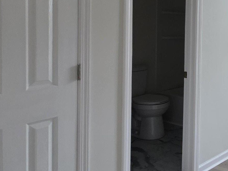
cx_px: 307
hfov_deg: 31.1
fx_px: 297
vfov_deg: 31.6
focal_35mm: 45
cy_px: 43
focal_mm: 2.2
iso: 250
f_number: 1.9
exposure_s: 1/100
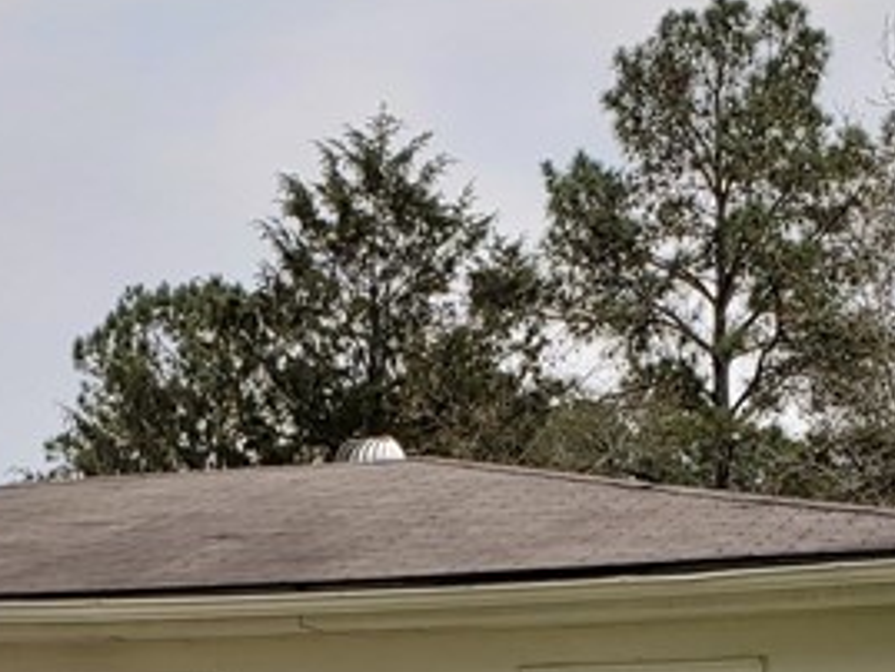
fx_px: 2561
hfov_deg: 19.7
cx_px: 216
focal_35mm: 99
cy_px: 908
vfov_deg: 14.3
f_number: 2.4
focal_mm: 4.3
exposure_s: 1/210
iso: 50
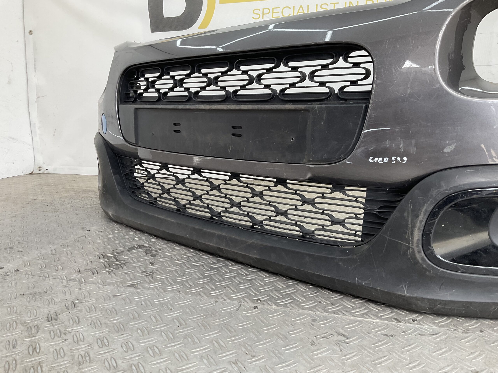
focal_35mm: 29
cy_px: 186
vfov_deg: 48.2
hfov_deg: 61.7
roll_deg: -2.8
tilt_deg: -13.2
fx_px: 417
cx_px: 249
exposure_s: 1/120
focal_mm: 3
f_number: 1.8
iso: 20
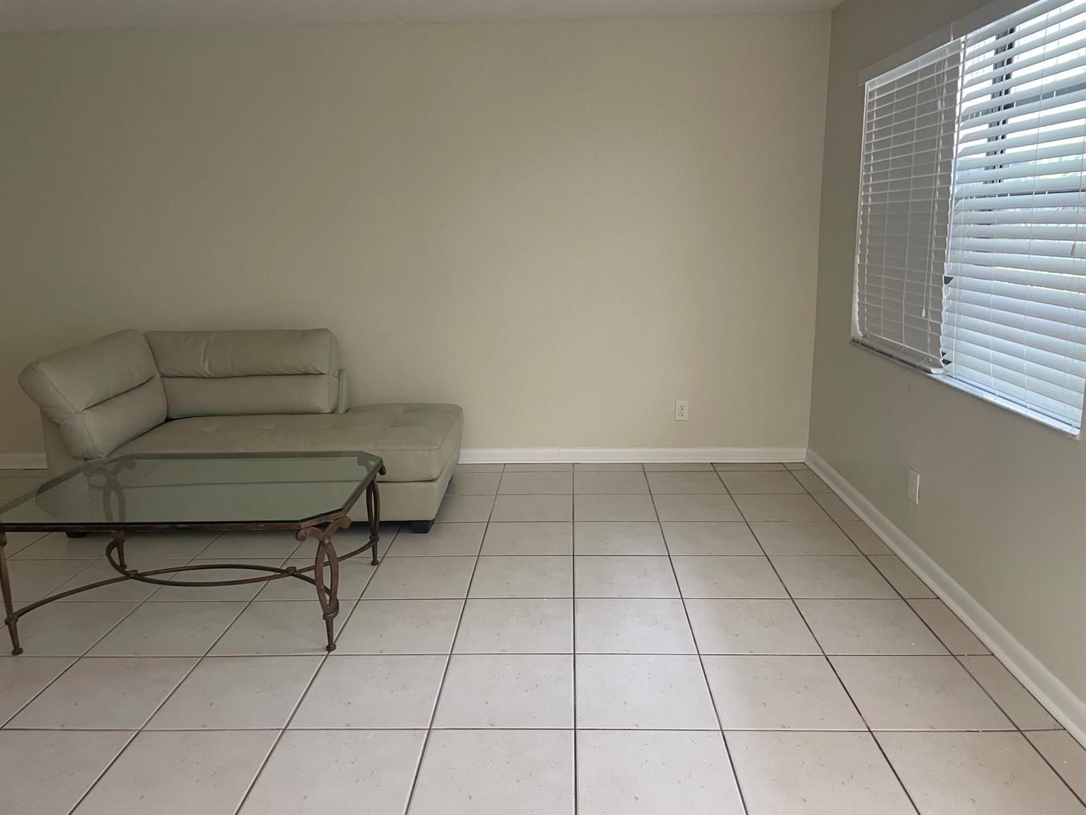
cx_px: 543
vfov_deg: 53.1
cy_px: 408
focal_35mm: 26
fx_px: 816
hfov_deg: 67.3
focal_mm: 4.2
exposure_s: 1/60
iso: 100
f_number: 1.6
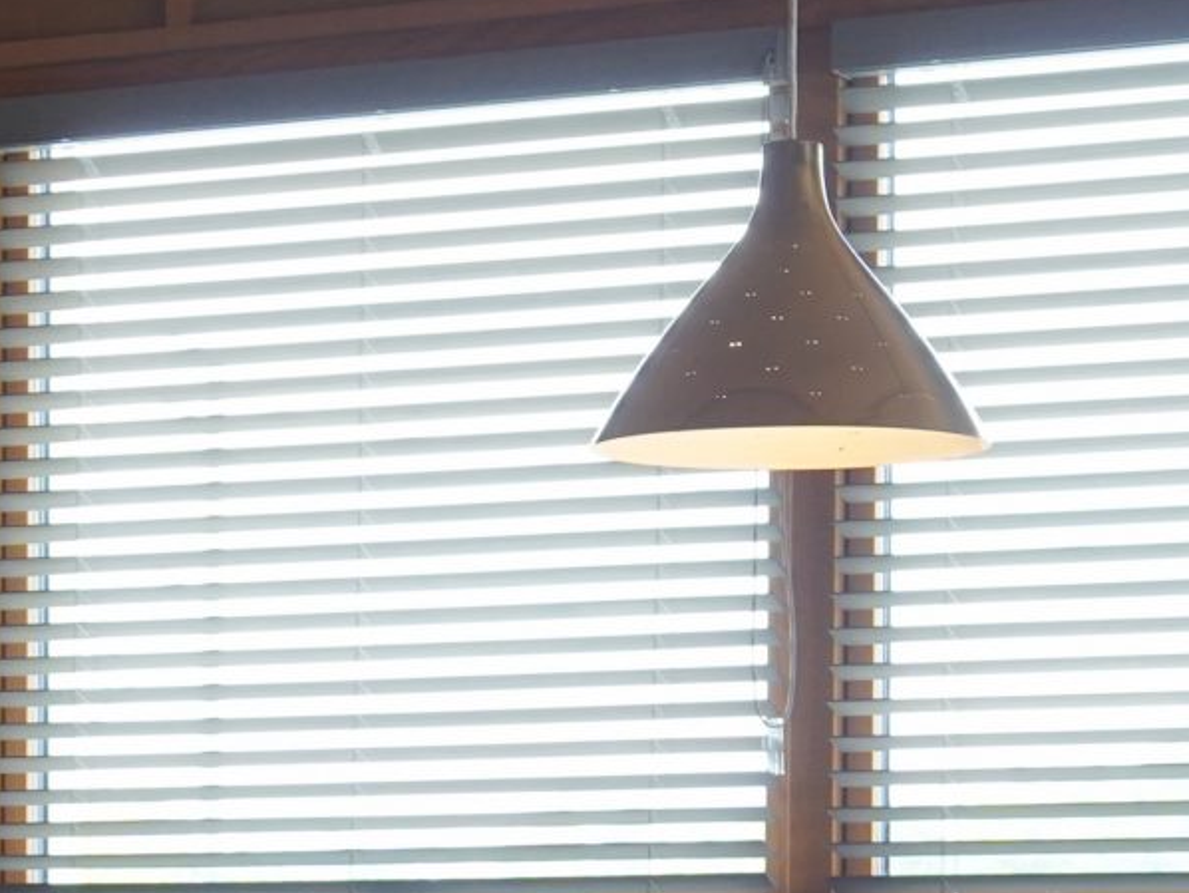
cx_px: -68
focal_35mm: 144
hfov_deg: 13.5
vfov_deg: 10.0
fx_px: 4948
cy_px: 1270
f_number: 6.3
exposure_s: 1/125
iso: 1000
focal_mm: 35
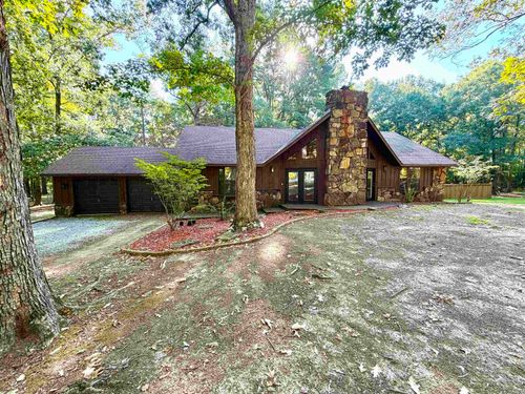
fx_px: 212
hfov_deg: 102.1
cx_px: 262
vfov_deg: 85.7
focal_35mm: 14
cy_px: 197
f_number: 2.2
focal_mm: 2.22
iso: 80
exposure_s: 1/121
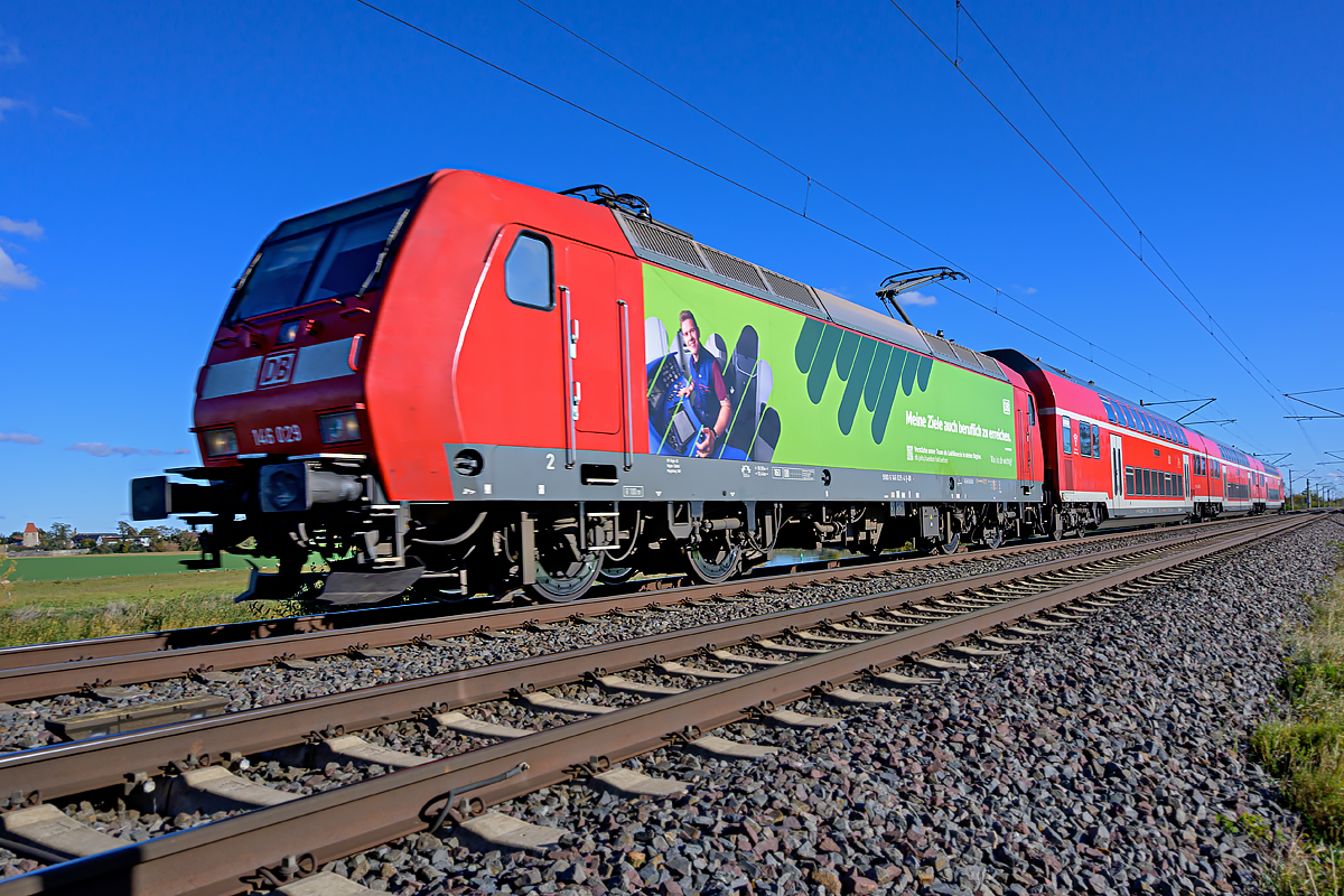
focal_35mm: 24
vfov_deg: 53.1
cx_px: 672
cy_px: 448
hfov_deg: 73.7
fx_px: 896
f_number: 8
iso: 200
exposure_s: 1/750
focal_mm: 16
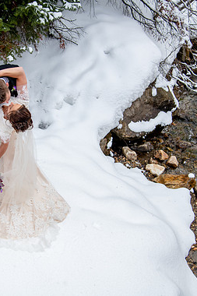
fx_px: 476
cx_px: 55
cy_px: 146
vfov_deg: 34.5
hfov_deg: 23.2
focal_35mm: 58
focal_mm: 38
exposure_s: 1/250
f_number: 4.5
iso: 200
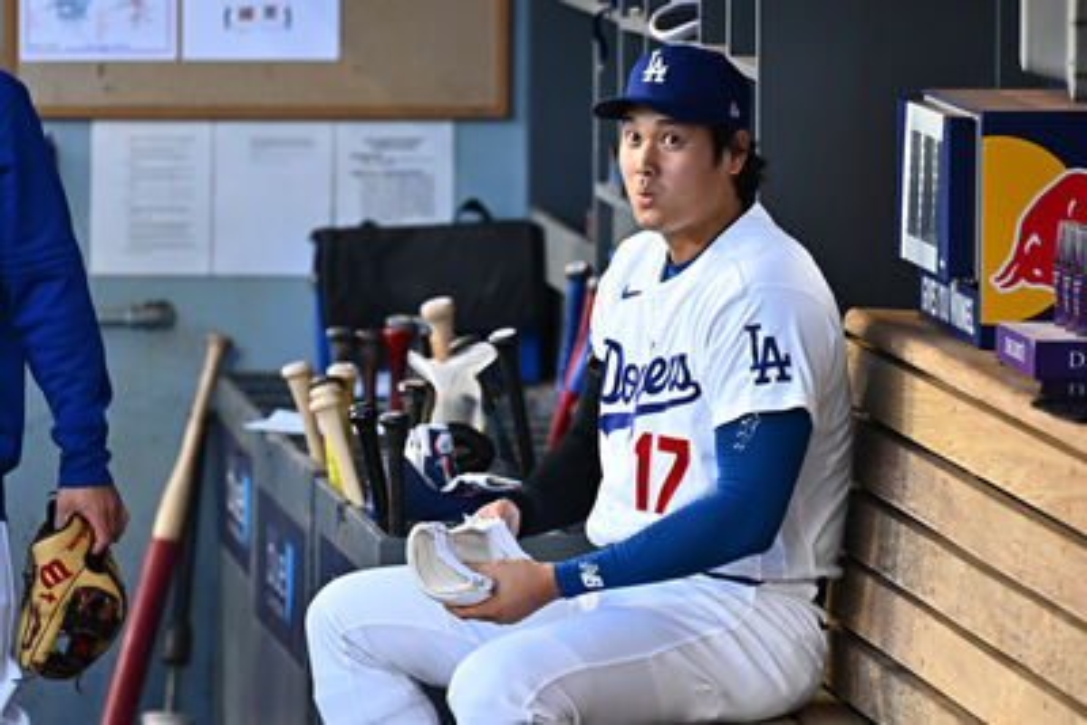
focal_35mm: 300
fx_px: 9061
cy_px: 362
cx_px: 544
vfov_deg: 4.6
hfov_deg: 6.9
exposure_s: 1/1600
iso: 1250
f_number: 2.8
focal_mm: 200
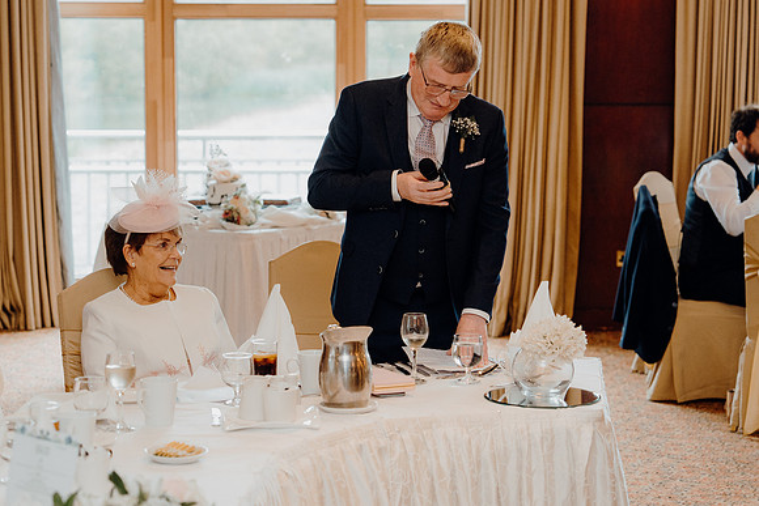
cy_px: 253
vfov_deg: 14.7
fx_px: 1961
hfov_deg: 21.9
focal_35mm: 93
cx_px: 380
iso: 1250
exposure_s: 1/200
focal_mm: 62
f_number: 2.8
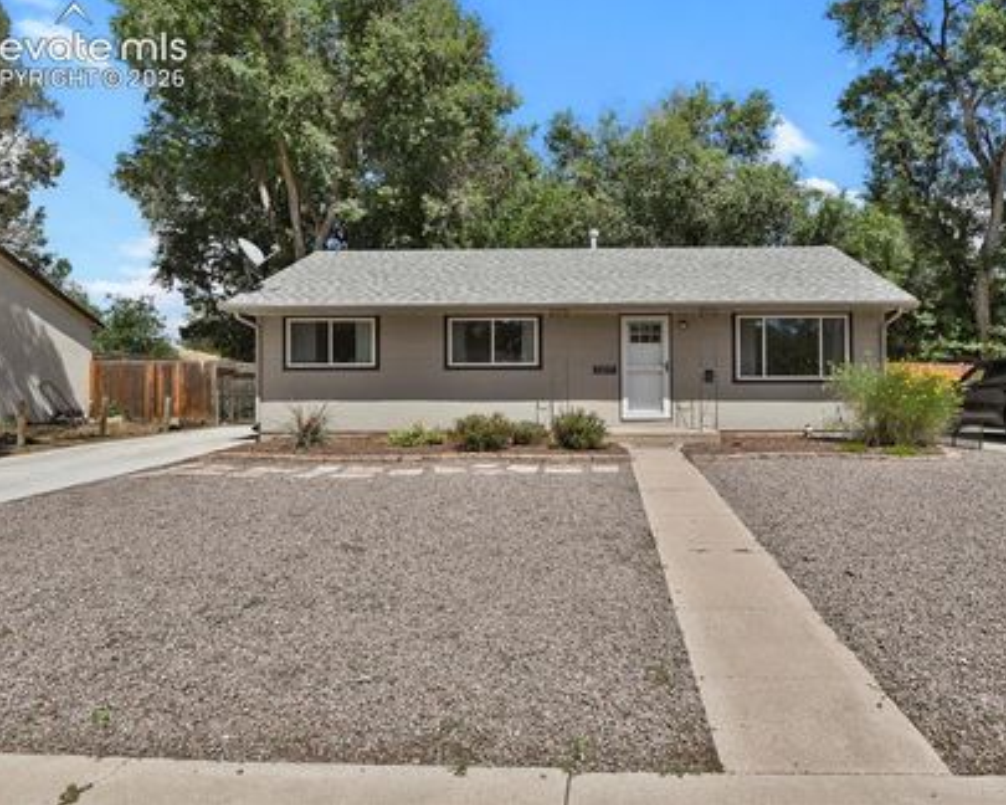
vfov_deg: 63.1
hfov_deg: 74.7
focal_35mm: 22
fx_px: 655
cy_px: 394
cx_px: 571
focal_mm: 19
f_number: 8
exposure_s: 1/160
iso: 250
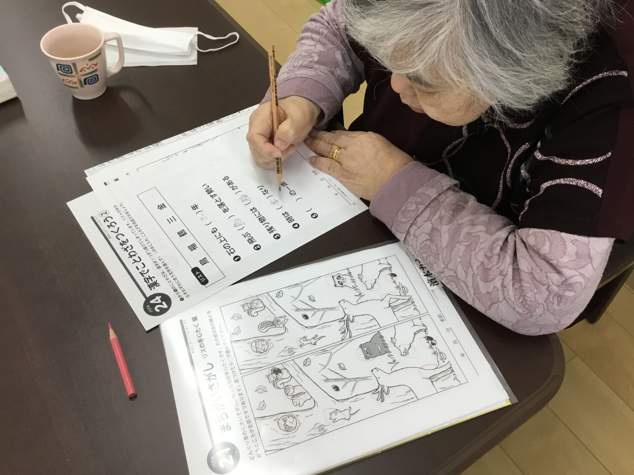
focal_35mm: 31
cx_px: 317
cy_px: 238
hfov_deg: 58.4
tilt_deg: -52.8
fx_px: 568
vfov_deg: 45.4
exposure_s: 1/30
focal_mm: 3.3
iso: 25
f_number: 2.4
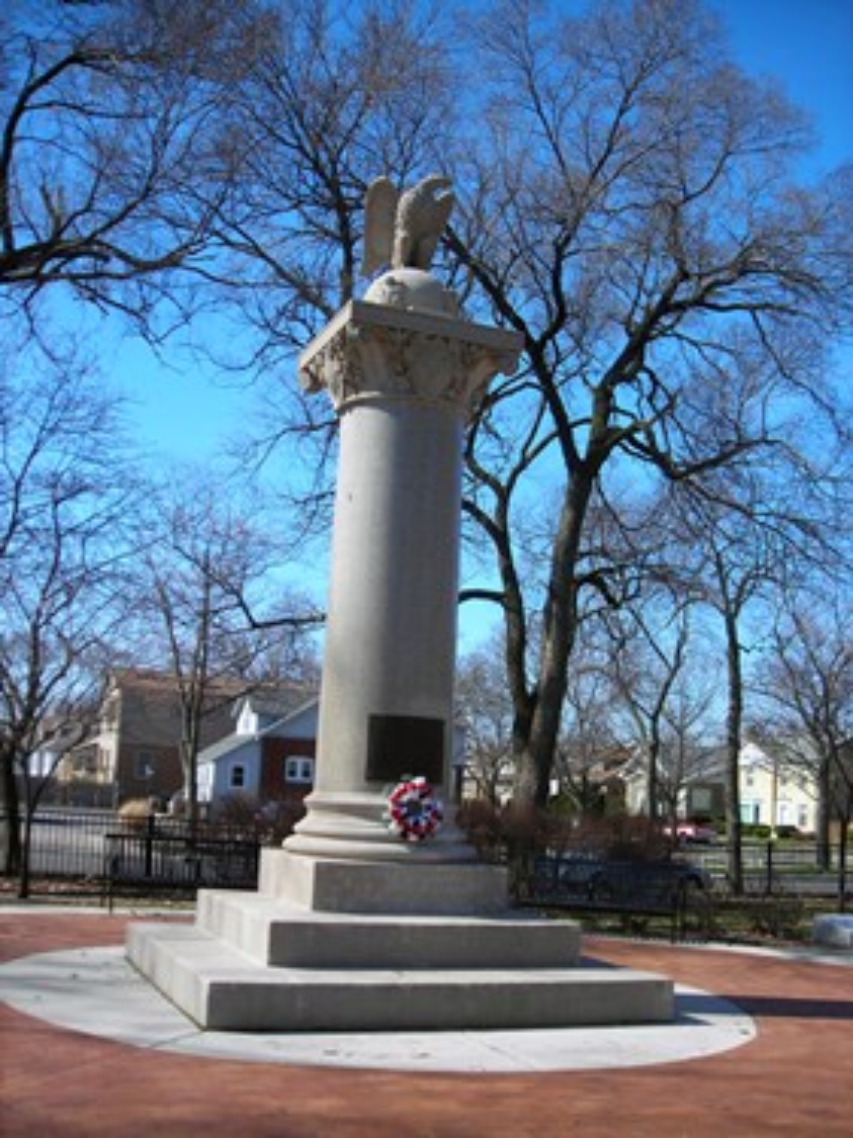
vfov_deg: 49.0
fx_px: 1249
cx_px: 426
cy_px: 569
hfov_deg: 37.7
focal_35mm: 38
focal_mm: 6.3
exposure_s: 1/477
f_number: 3.2
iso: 50
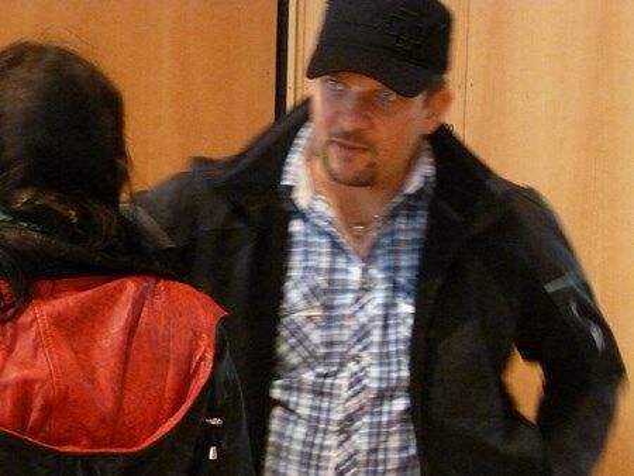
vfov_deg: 16.6
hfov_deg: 22.0
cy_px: 238
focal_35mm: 89
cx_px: 317
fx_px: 1631
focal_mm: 16
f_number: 4.9
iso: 1600
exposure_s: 1/15
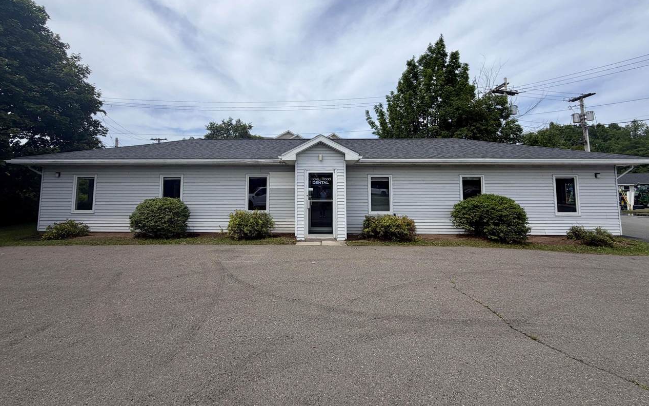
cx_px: 327
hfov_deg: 101.5
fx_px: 265
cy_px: 168
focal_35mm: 15
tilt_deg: +4.7
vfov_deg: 74.2
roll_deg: -0.6
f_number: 2.2
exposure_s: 1/1312
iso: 20
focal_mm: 2.22
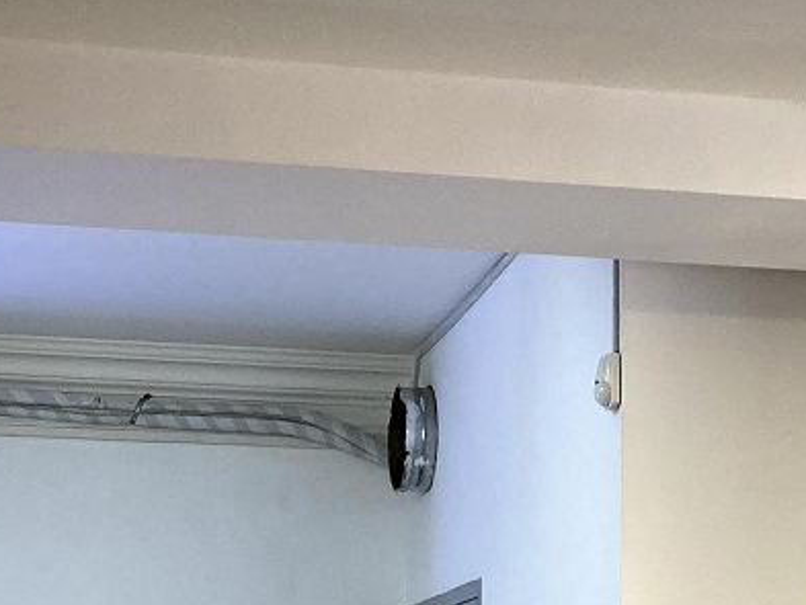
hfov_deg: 20.5
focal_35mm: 95
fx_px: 2213
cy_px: 1015
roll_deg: +0.3
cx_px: 583
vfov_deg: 14.1
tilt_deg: -4.3
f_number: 1.8
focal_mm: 3.99
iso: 80
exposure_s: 1/73
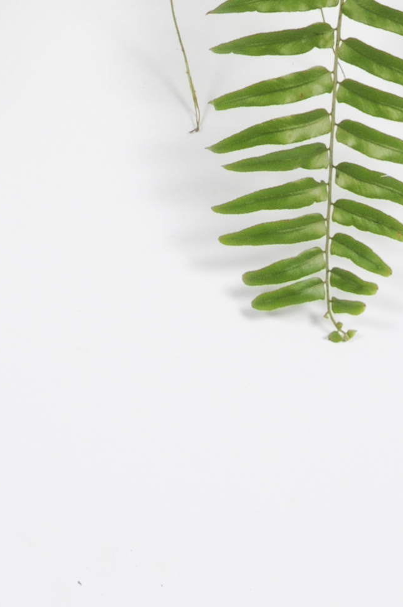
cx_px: 240
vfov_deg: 12.8
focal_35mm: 145
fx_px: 2442
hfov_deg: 9.4
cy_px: -507
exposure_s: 1/125
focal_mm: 22
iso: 250
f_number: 18
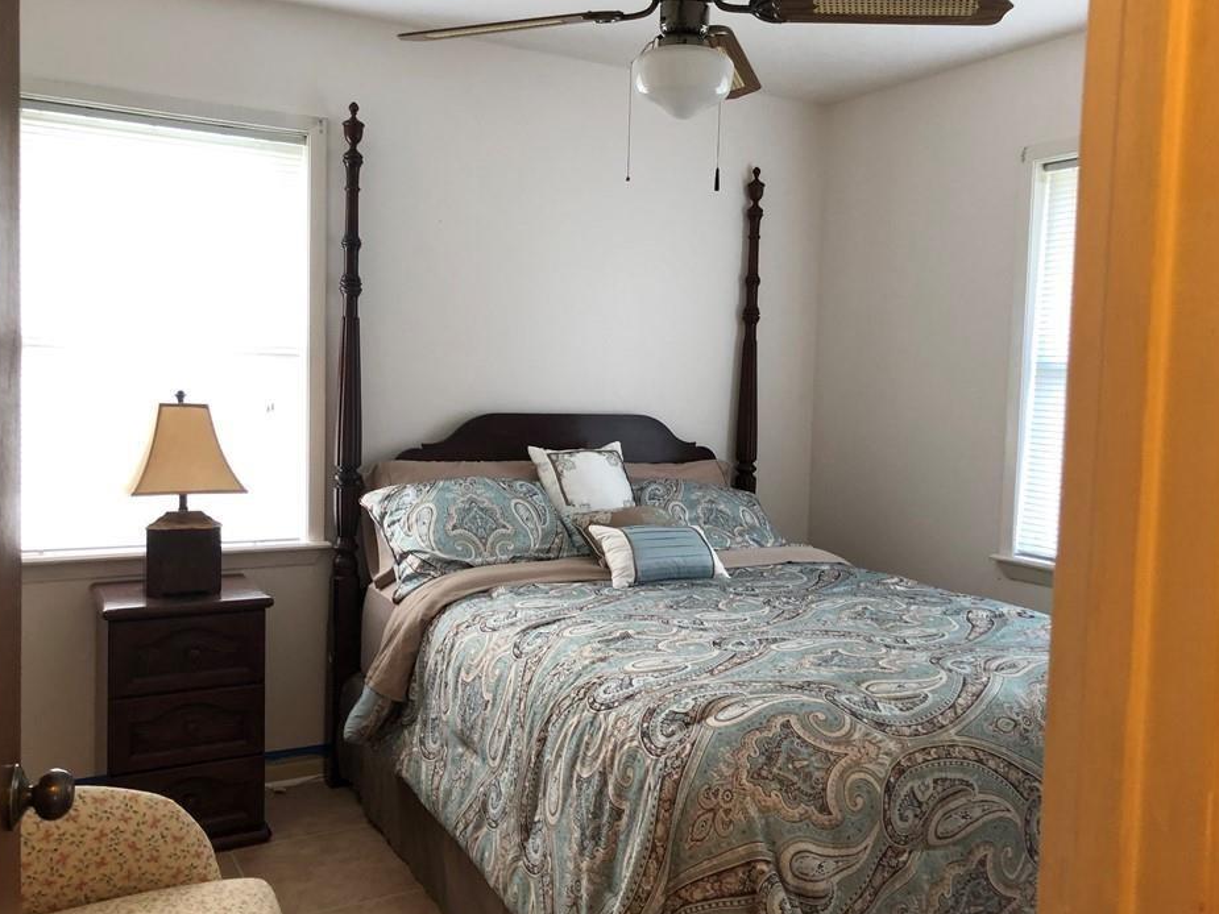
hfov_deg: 58.3
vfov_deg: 45.4
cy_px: 441
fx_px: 1092
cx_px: 634
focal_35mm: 31
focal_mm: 4
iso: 40
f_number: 1.8
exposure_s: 1/20
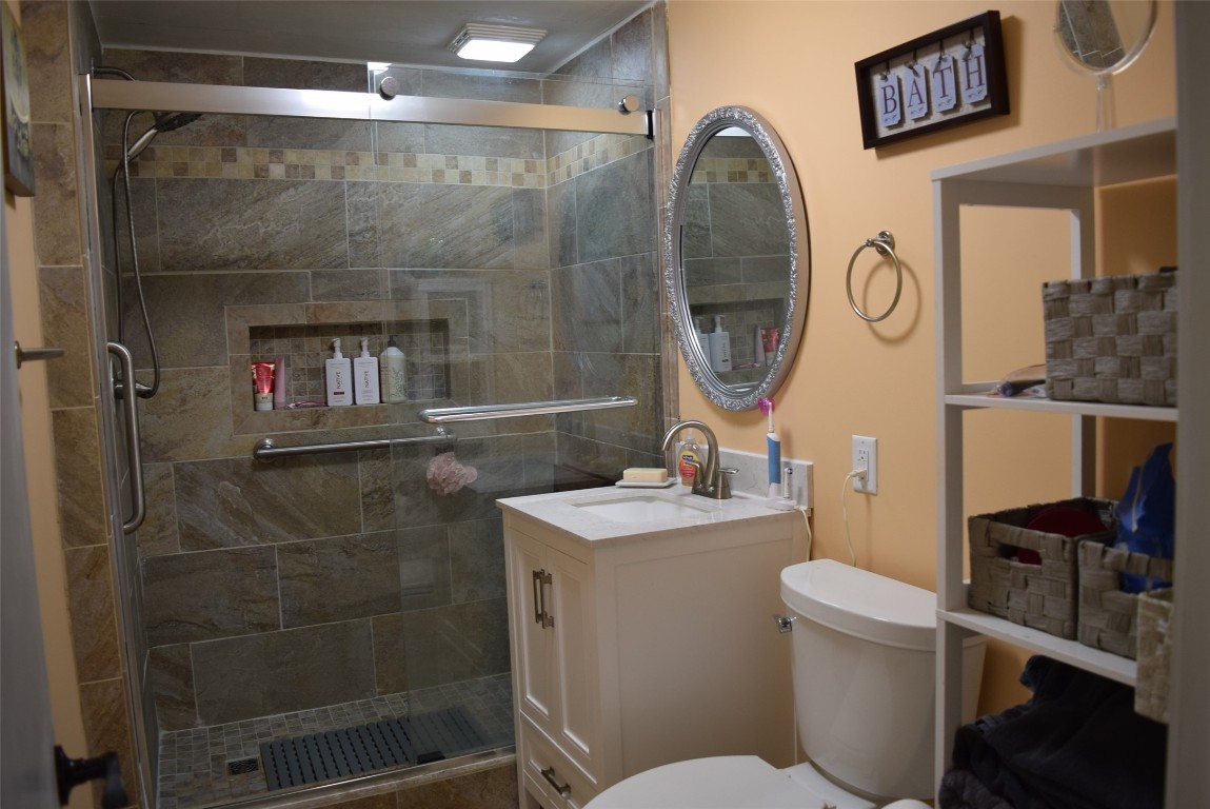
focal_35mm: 27
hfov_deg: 67.3
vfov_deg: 48.0
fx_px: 908
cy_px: 404
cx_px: 605
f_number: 4
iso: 400
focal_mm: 18
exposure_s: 1/60
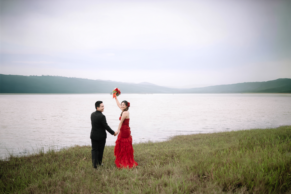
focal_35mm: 35
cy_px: 97
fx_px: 283
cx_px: 146
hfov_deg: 54.5
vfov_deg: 37.8
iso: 320
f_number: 1.4
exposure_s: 1/8000
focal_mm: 35
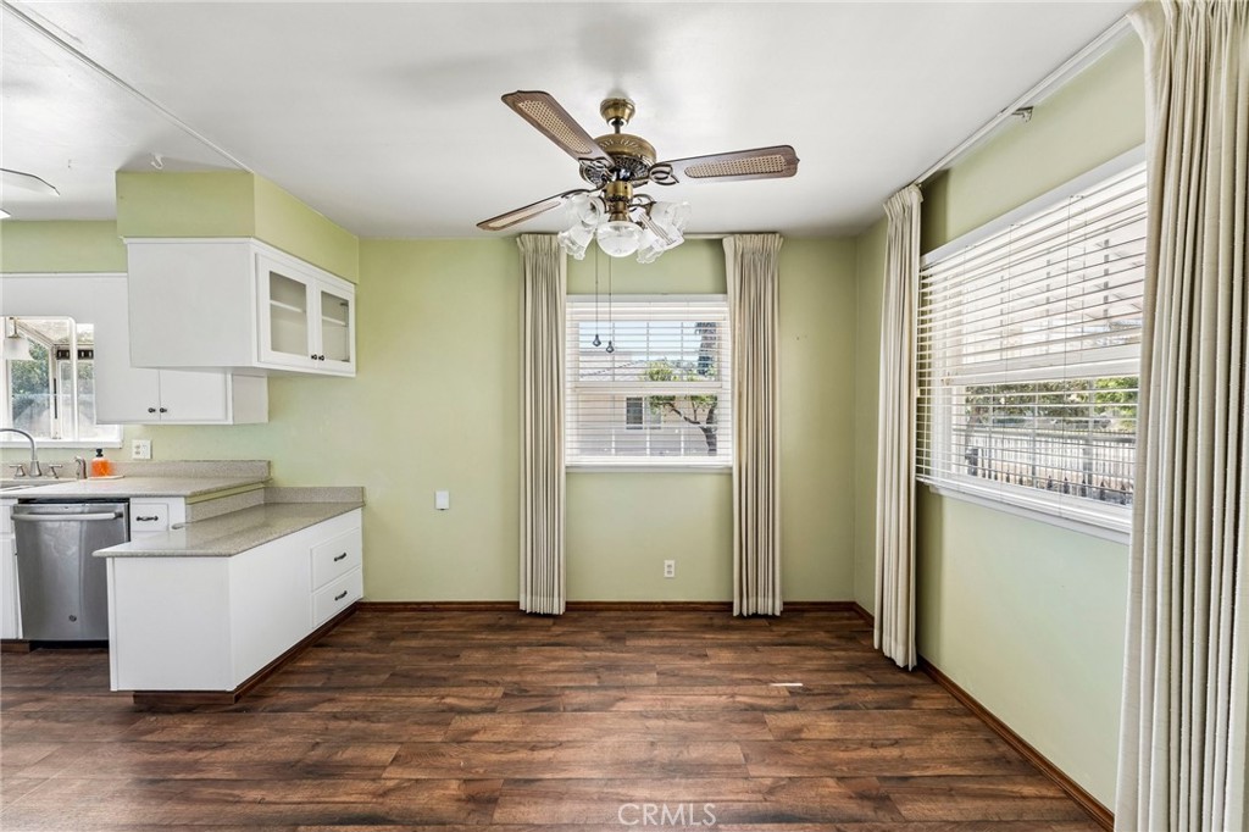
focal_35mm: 14
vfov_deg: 81.2
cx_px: 624
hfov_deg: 104.3
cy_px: 416
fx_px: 486
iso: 400
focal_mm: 14
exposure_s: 1/20
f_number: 8
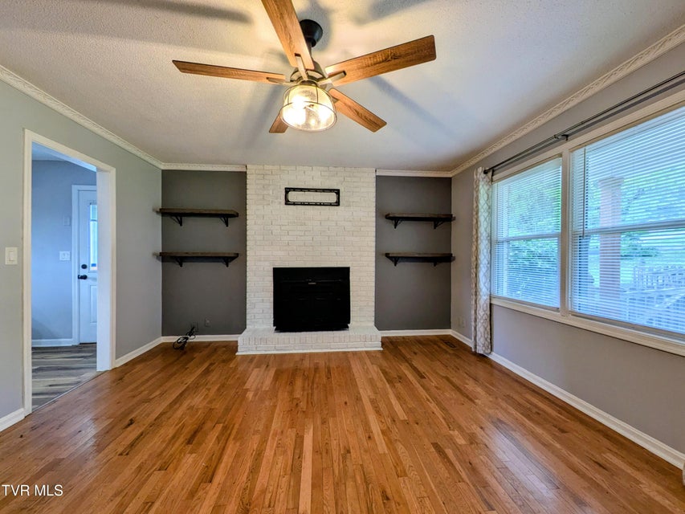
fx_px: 277
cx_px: 342
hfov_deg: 102.1
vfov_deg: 85.7
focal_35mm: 14
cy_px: 257
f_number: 2.2
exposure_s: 1/40
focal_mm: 1.85
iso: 51
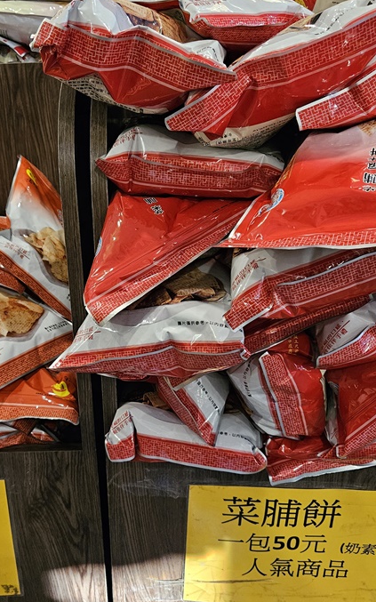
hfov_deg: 35.1
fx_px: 590
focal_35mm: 36
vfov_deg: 54.0
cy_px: 296
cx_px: 139
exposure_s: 1/120
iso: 1000
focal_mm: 5.4
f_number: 1.8
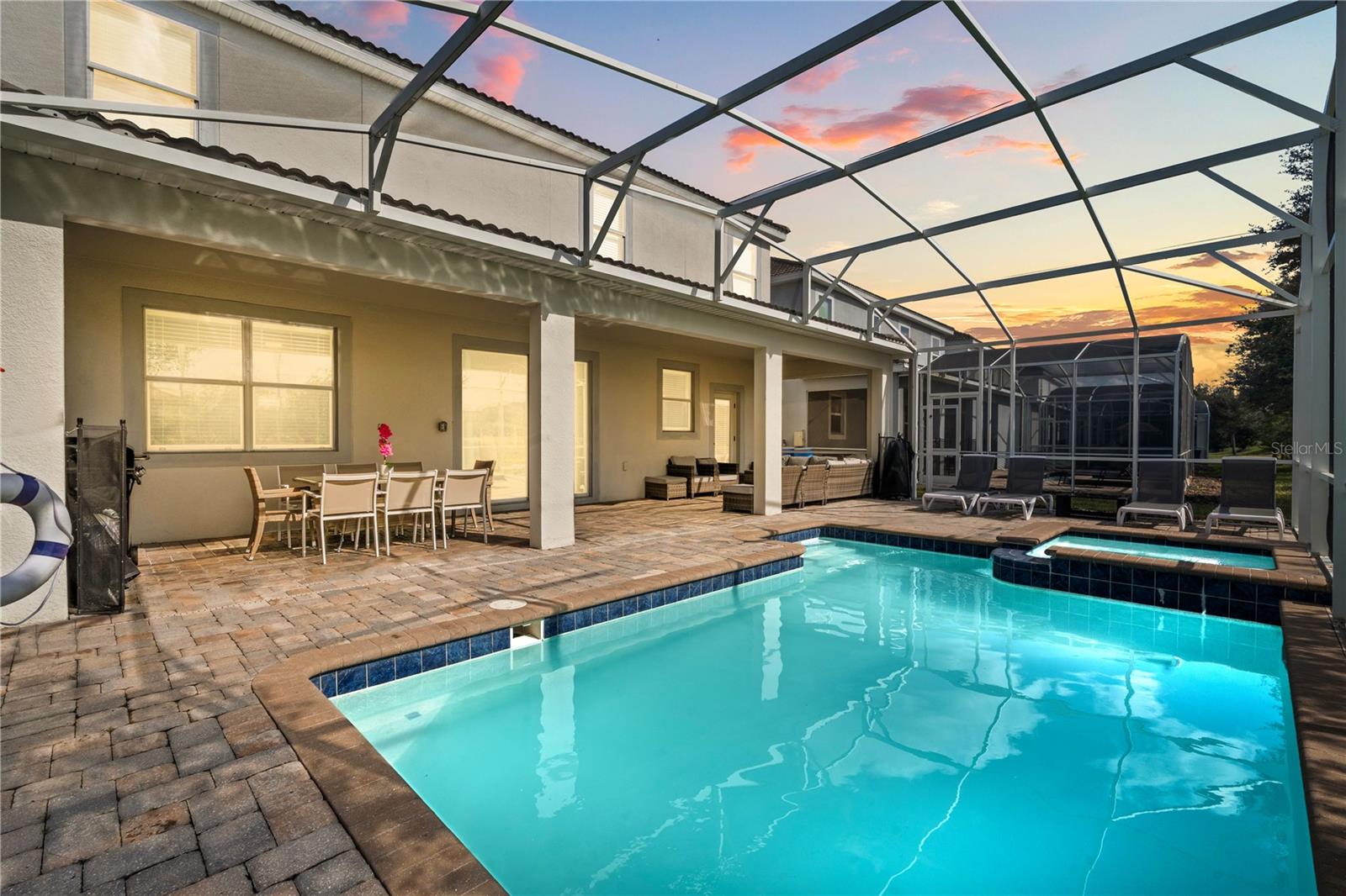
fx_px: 598
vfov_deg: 73.7
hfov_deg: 96.7
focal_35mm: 16
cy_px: 448
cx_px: 673
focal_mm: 16
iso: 320
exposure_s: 1/400
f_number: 13
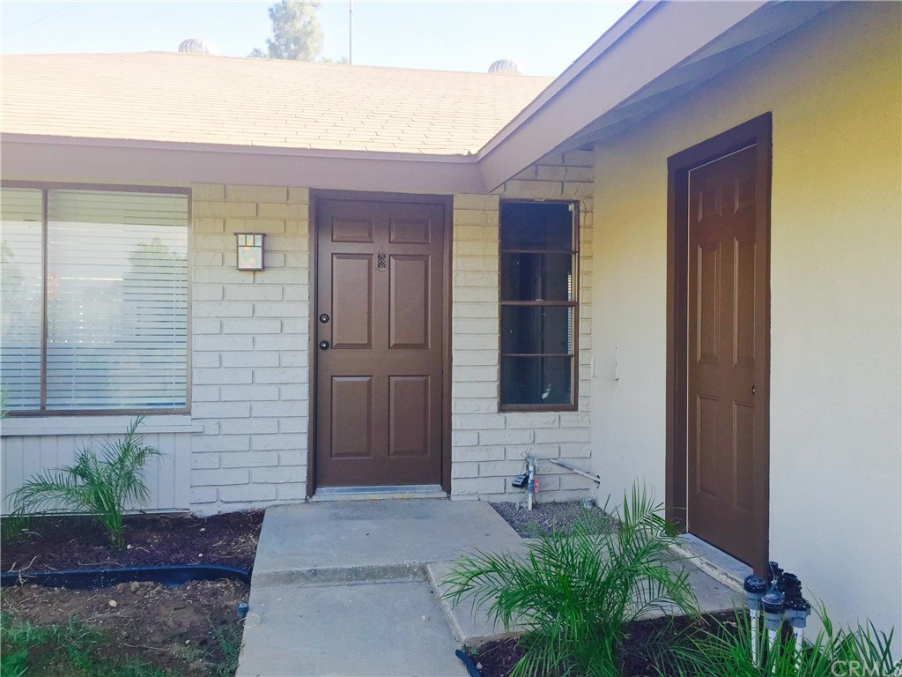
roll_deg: -1.6
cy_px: 338
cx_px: 451
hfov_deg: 61.7
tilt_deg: -1.3
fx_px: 756
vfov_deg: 48.2
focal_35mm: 29
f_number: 2.2
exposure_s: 1/395
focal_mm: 4.15
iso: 32
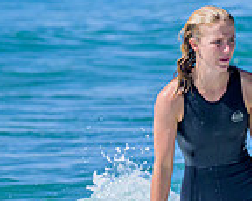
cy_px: 189
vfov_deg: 0.6
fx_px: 18208
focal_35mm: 2443
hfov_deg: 0.8
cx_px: 418
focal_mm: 540
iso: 1250
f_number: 11
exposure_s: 1/2000
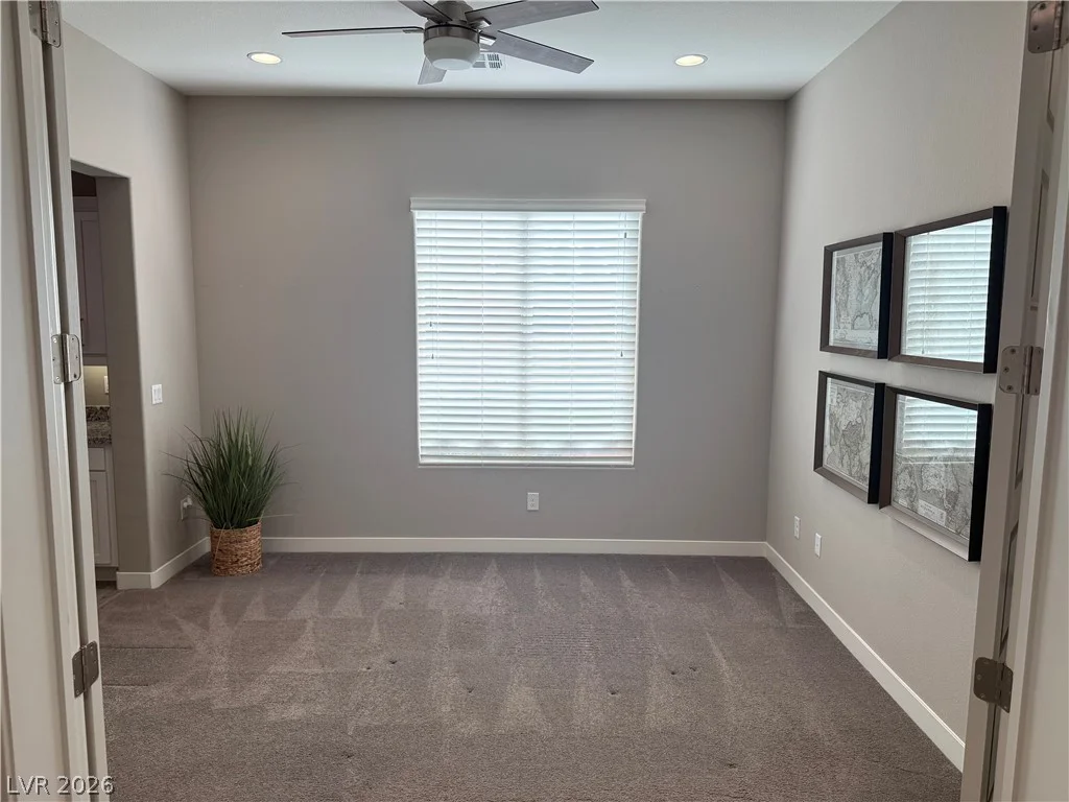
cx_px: 534
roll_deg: -0.8
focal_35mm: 24
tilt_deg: -7.0
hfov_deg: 71.6
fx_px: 741
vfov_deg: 56.8
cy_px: 401
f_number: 1.78
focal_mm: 6.76
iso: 160
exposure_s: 1/240
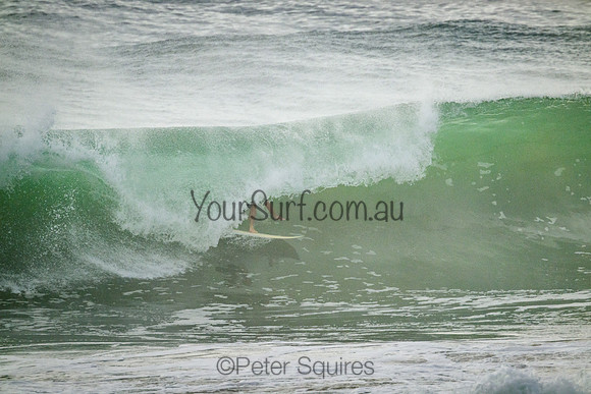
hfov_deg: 2.6
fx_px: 13136
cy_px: 197
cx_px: 296
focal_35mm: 800
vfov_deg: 1.7
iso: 2000
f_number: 11
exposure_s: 1/2500
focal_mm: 800
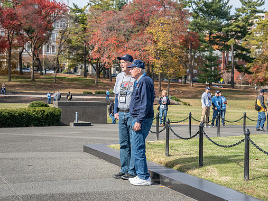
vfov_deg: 19.1
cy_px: 99
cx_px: 131
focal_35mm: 77
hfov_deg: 25.3
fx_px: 596
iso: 250
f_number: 5.6
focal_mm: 70
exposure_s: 1/1250
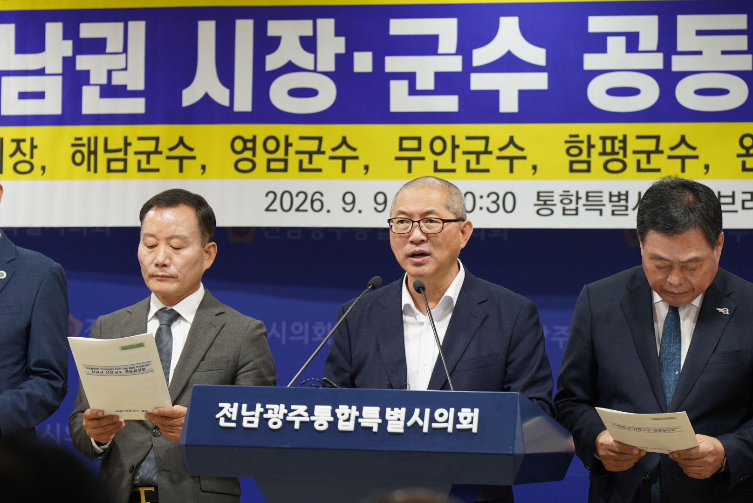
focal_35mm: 154
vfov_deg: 8.9
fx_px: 3223
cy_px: 252
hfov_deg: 13.3
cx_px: 376
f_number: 4.5
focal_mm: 154
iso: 1250
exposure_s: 1/160
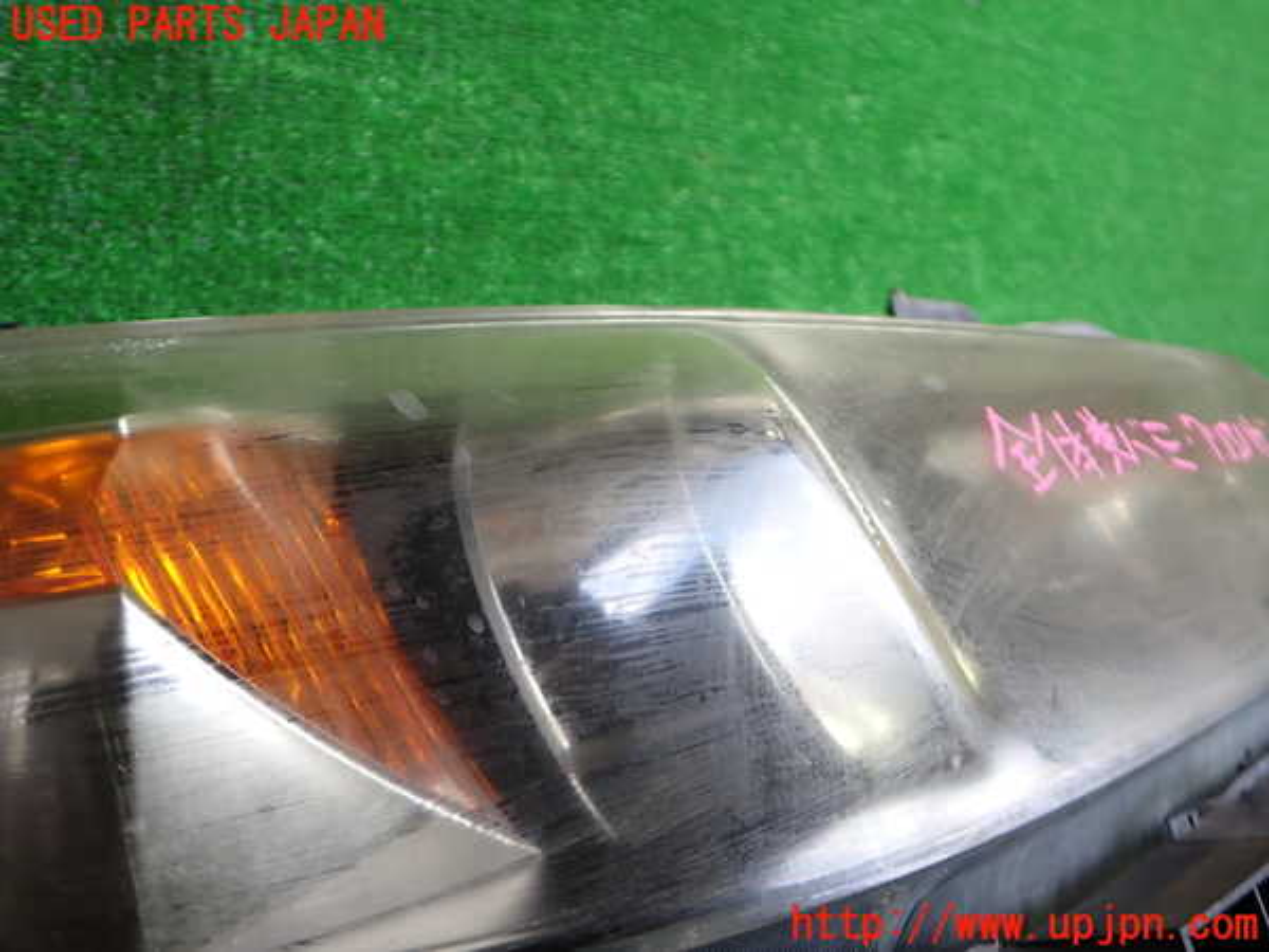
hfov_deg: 60.0
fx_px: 1100
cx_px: 634
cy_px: 476
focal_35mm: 30
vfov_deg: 46.8
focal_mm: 5.4
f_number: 2.3
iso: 125
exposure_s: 1/125
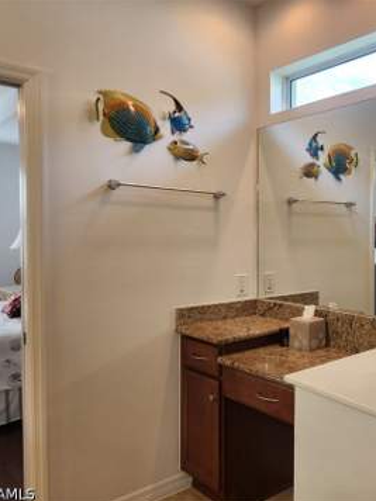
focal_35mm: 31
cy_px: 252
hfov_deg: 43.7
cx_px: 290
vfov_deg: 58.4
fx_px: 449
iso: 80
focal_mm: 5.4
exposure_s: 1/120
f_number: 1.8
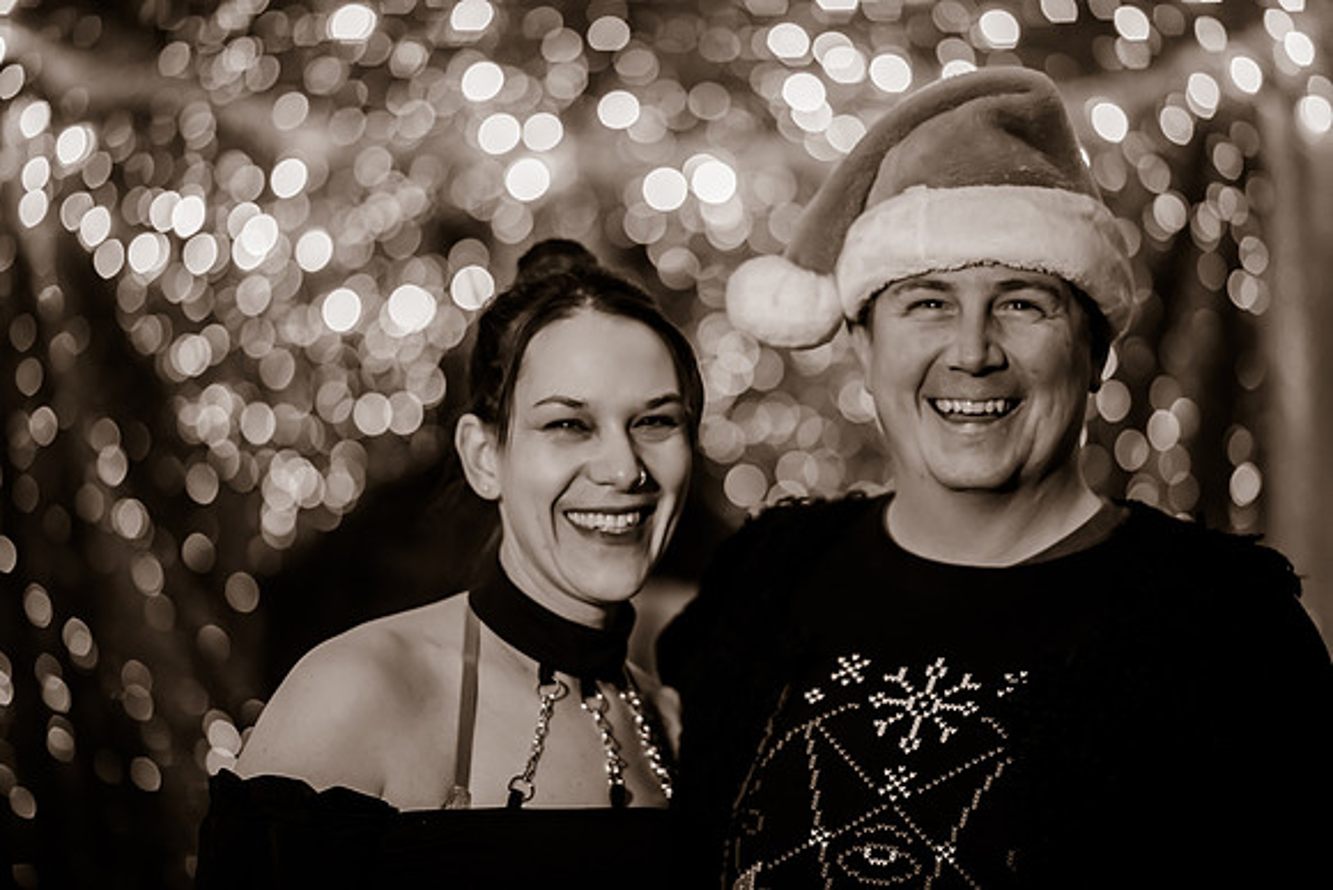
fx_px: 3889
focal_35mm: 105
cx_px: 666
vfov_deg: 13.0
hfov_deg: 19.5
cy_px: 445
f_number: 2
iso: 2500
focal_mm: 105
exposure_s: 1/100
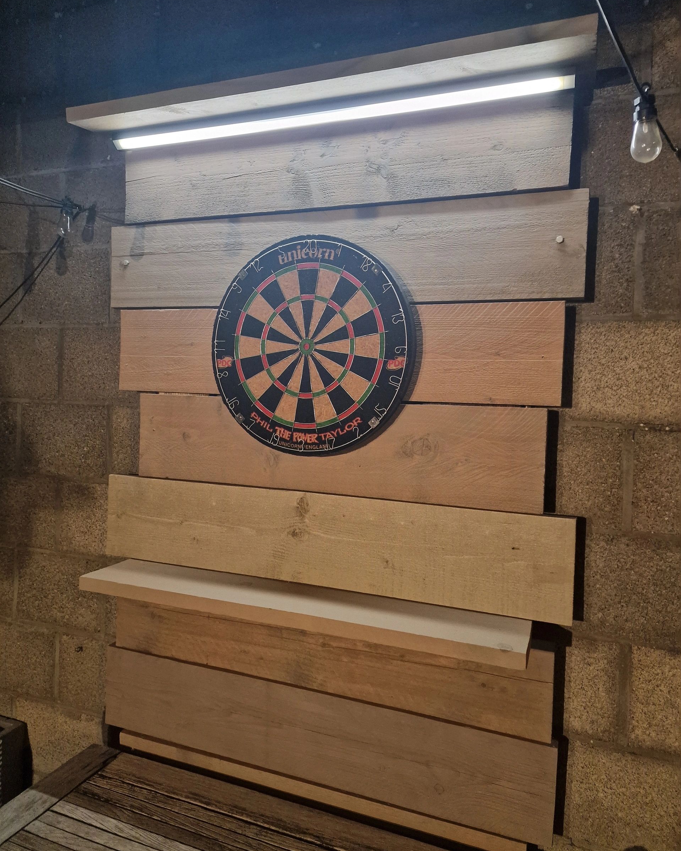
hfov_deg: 58.8
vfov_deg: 70.3
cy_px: 410
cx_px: 341
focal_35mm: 24
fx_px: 605
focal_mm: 6.4
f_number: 1.8
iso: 800
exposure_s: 1/50
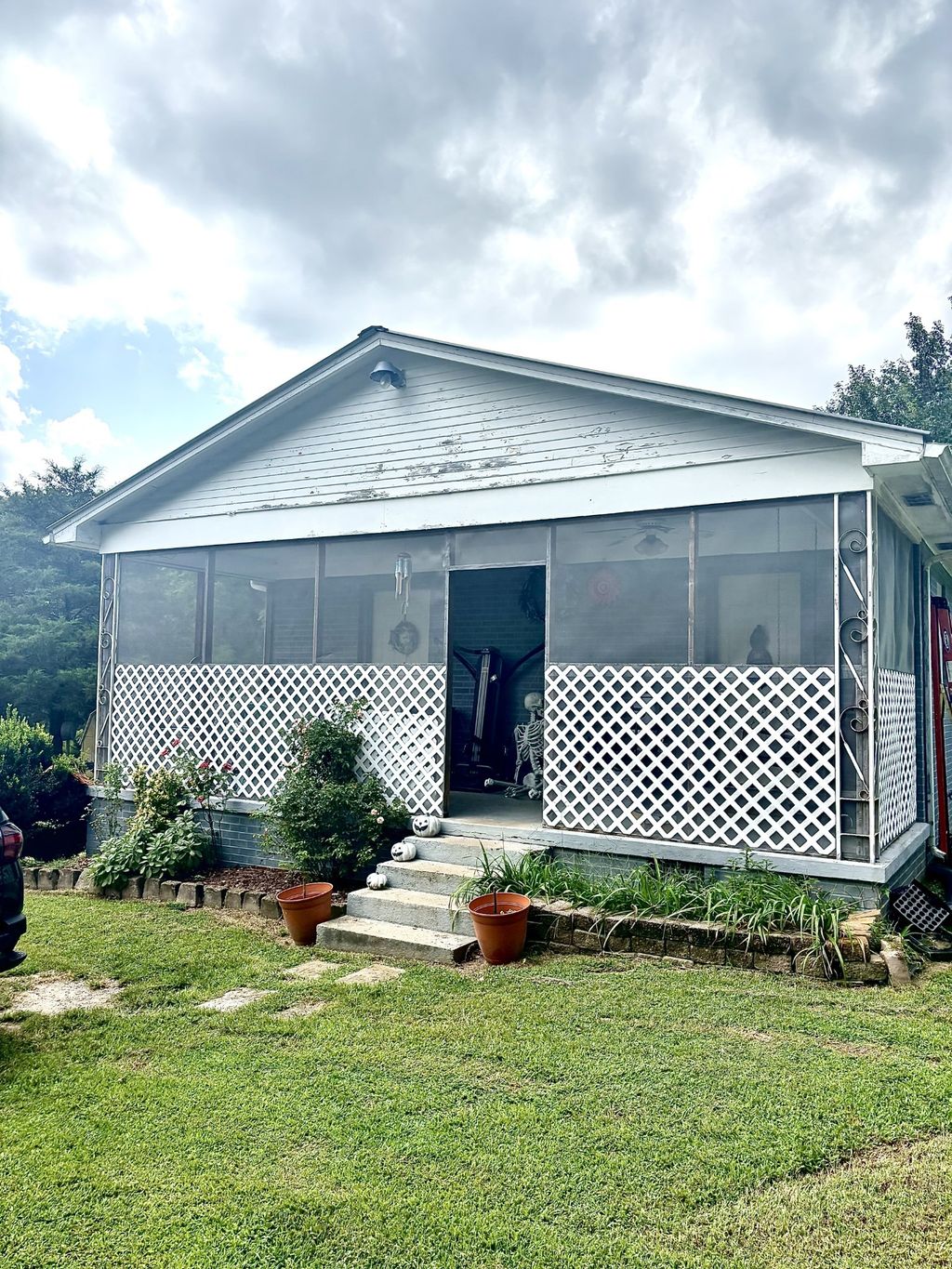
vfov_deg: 67.3
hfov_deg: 53.1
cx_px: 476
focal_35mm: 26
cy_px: 634
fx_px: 953
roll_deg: -1.8
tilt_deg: +1.1
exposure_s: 1/3106
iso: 50
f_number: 1.6
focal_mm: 5.96
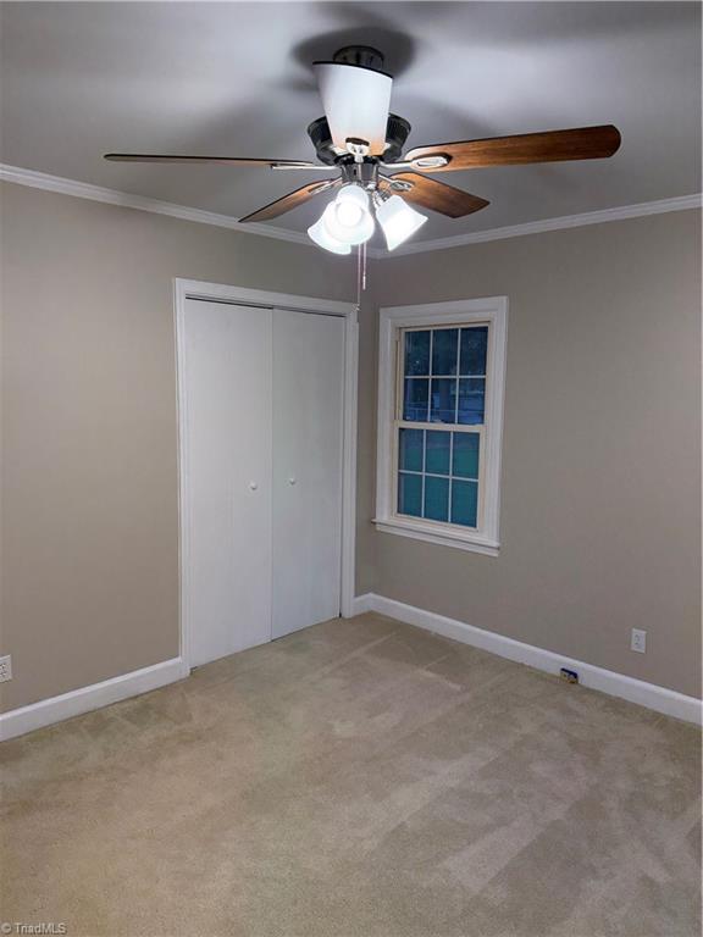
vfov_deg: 71.6
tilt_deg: -7.4
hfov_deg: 56.8
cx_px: 352
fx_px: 650
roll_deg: -1.3
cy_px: 468
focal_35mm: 24
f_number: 1.78
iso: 200
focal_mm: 6.76
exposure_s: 1/120
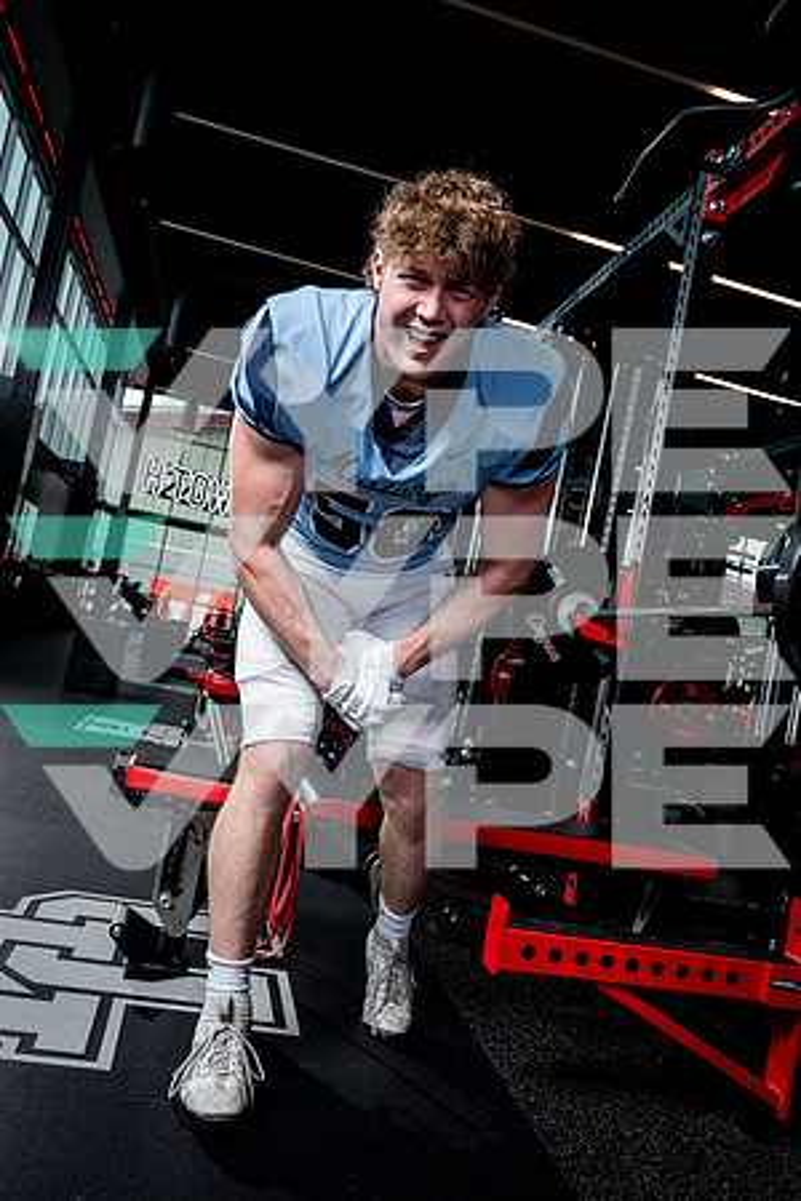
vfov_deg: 63.7
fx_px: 968
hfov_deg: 45.0
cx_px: 400
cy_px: 600
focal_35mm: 29
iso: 640
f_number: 8
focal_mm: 29
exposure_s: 1/250
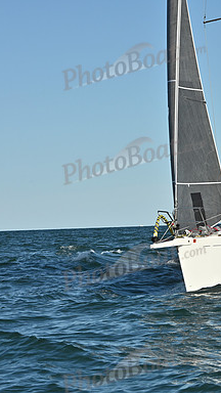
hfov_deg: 7.8
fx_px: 1615
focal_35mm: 155
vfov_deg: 13.9
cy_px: 197
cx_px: 260
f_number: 10
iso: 320
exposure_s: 1/1600
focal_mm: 98
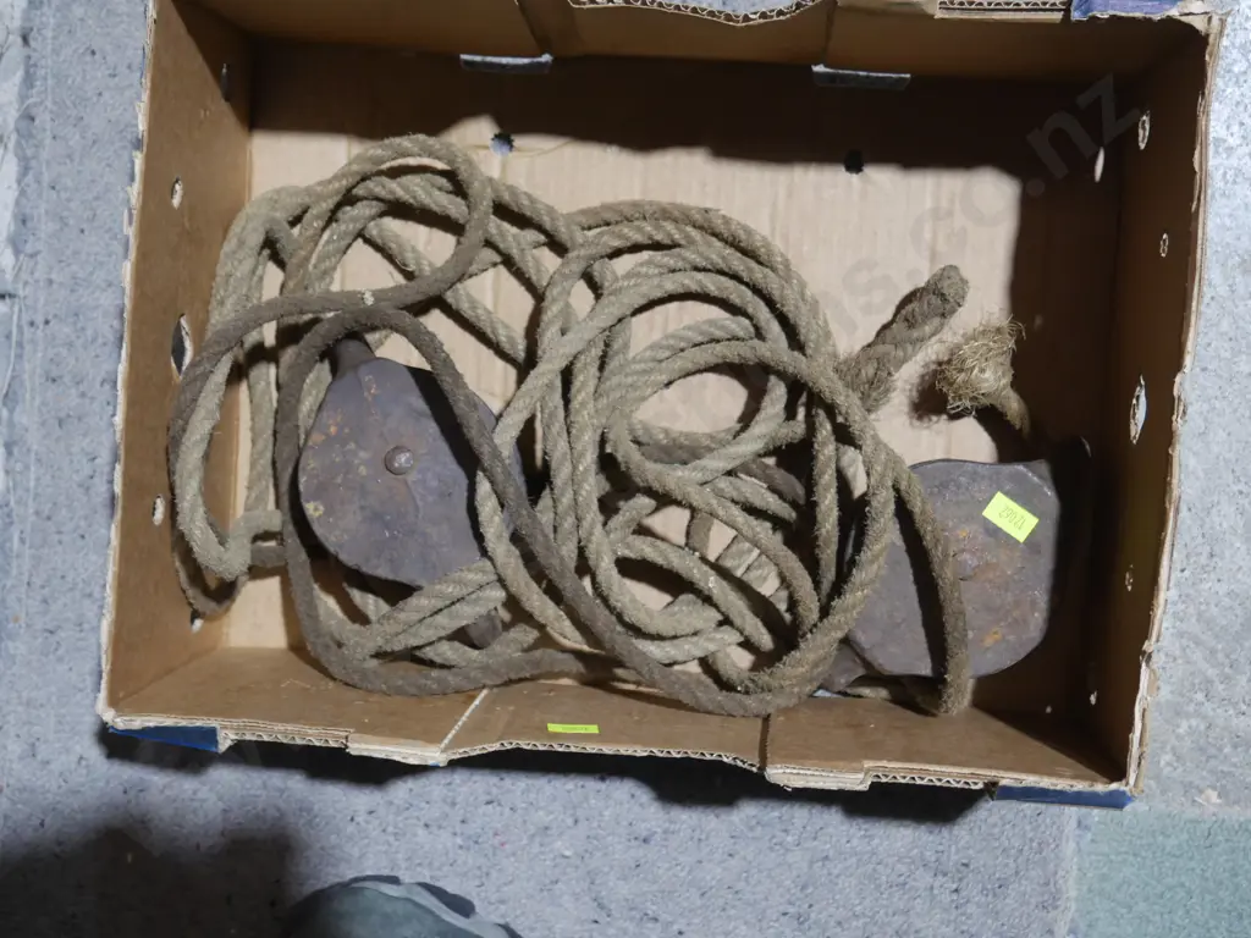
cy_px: 469
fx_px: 1590
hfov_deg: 42.9
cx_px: 626
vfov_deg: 32.9
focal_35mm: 44
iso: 1000
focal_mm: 22
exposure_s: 1/60
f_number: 4.7
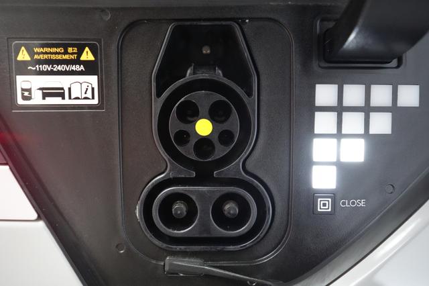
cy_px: 143
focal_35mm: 28
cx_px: 214
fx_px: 333
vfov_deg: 46.4
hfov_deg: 65.5
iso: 12800
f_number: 3.2
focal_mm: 28
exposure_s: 1/160
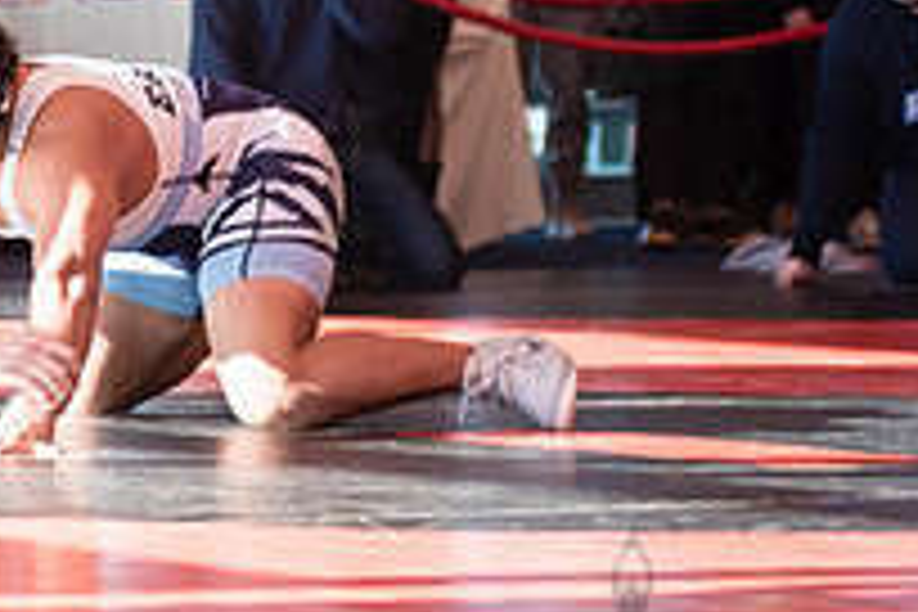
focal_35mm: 228
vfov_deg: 6.0
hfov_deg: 8.9
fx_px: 5814
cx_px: -243
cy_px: -47
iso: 400
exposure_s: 1/400
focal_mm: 80
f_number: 4
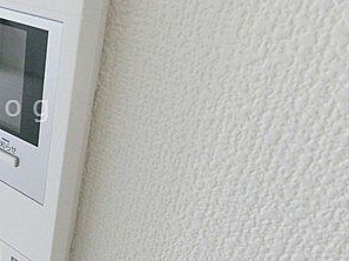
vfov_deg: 35.0
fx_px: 413
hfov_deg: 38.7
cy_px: 108
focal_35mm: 41
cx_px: -26
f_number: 2.7
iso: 400
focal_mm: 4.06
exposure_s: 1/100
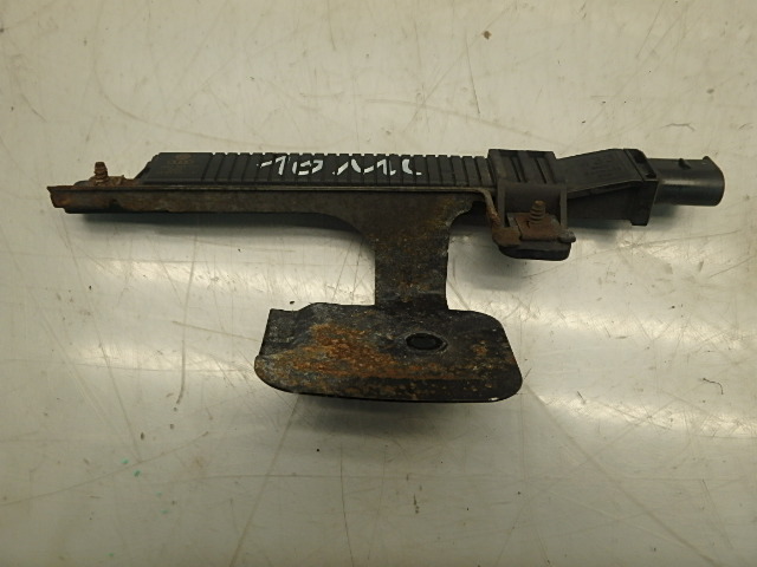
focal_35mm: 34
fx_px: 744
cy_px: 284
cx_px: 378
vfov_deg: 41.8
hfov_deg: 54.0
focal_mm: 6
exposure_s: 1/50
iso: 200
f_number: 4.9
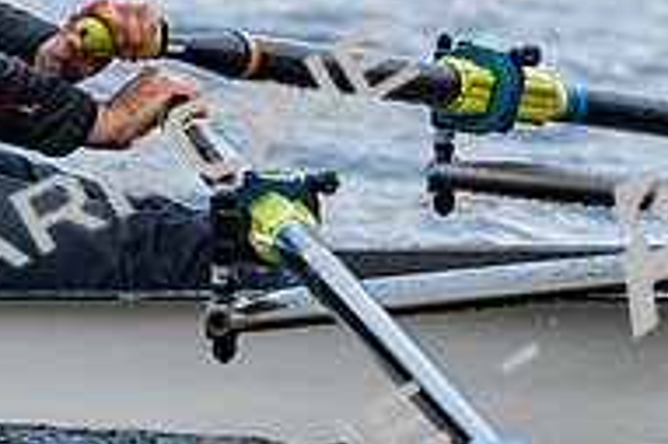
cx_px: 315
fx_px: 19188
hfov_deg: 2.0
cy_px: 5
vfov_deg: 1.3
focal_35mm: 1035
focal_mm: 341
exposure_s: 1/1600
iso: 3200
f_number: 6.3
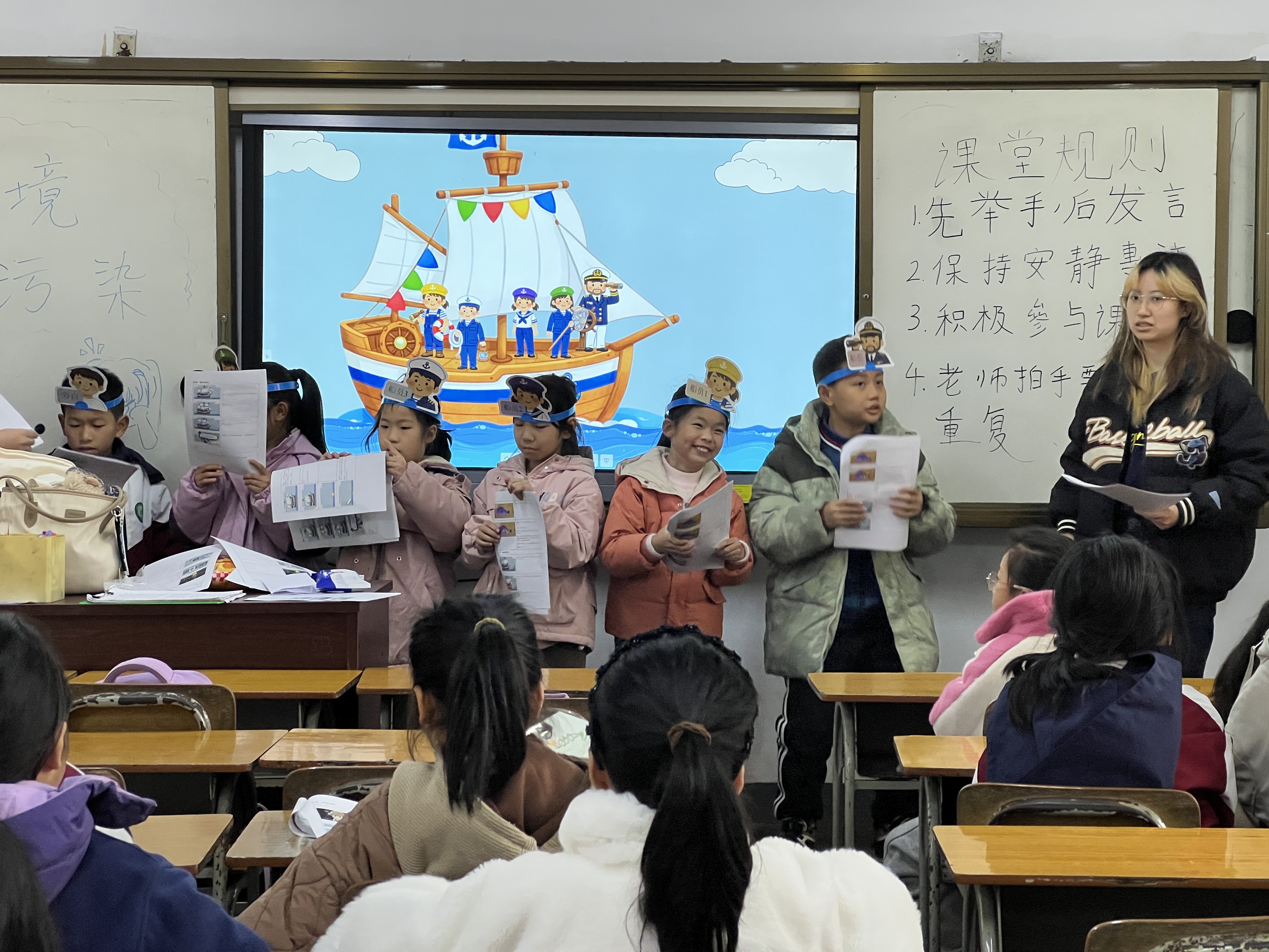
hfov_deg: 25.3
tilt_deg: -3.1
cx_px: 634
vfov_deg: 19.1
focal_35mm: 77
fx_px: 2823
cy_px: 476
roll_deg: -0.3
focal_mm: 9
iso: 200
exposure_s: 1/100
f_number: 2.8
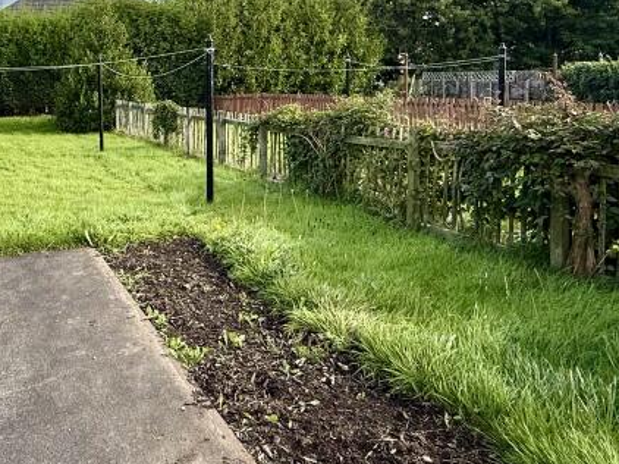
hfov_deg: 52.2
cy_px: 88
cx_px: 173
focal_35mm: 34
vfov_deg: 40.0
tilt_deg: -4.1
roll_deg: -0.7
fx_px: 608
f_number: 2.2
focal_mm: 2.22
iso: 50
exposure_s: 1/876
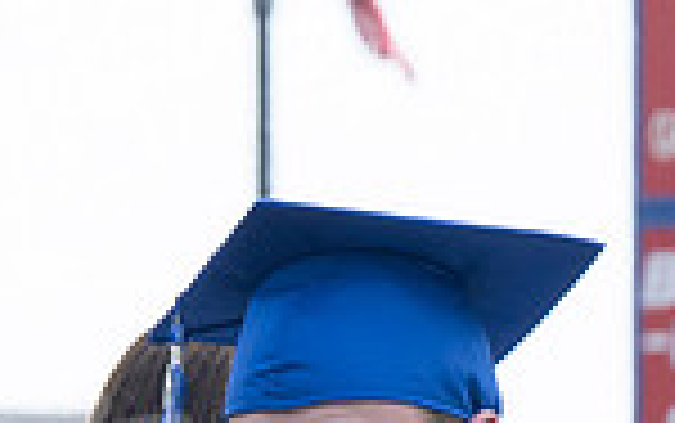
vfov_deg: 1.0
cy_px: 536
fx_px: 24816
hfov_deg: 1.6
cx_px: -378
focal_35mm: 1348
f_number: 7.1
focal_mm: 115
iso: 200
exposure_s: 1/250
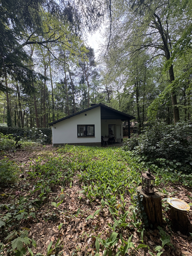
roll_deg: +1.6
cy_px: 128
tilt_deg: +2.2
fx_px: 104
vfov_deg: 102.1
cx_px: 96
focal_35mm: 14
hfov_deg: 85.7
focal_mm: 2.22
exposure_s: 1/366
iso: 64
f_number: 2.2
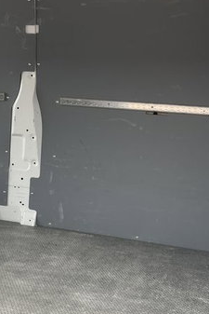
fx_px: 531
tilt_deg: -7.1
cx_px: 46
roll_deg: -2.4
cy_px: 157
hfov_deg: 22.0
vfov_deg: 32.9
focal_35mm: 61
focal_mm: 5.1
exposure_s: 1/368
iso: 50
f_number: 1.6
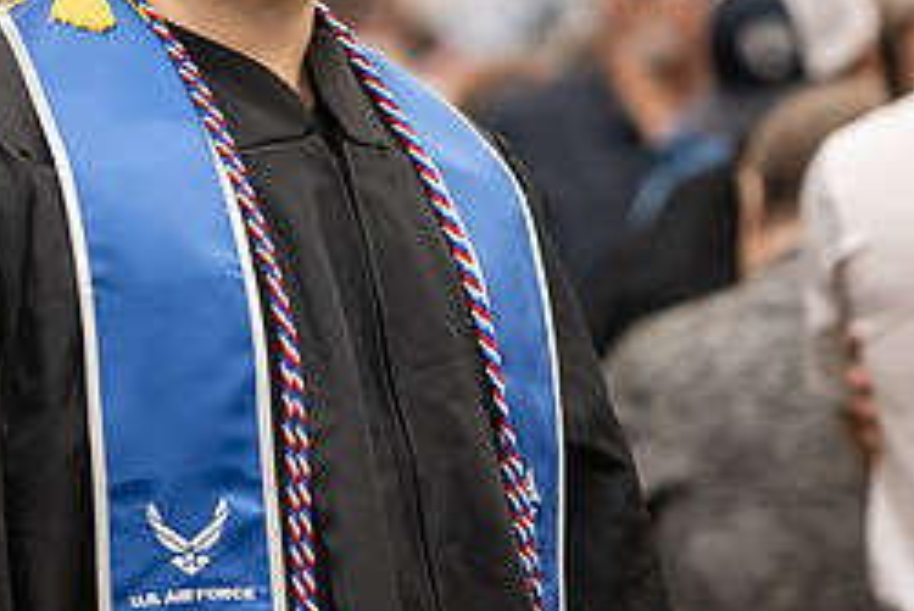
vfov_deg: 4.1
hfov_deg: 6.1
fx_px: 8535
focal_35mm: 336
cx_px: 307
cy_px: 49
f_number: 3.2
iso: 3200
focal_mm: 145
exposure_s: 1/200
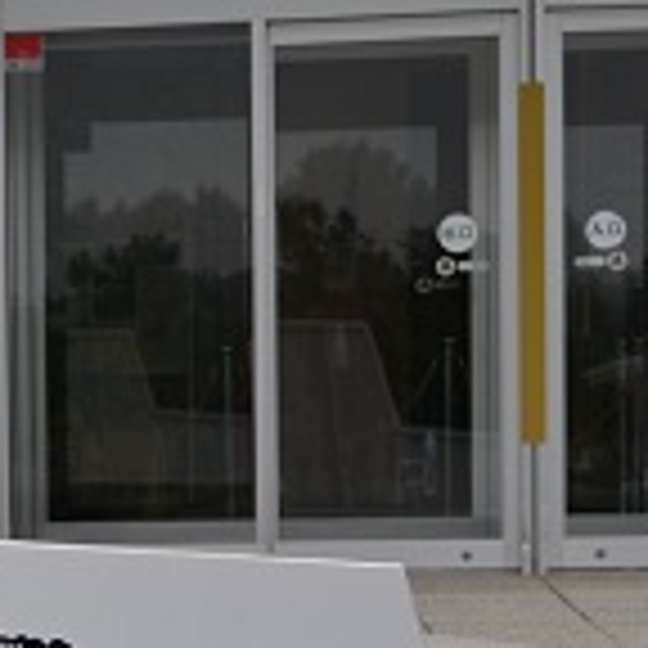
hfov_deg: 9.5
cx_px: -558
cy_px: 644
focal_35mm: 175
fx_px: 3706
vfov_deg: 9.9
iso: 100
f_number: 6.3
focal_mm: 36
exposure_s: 1/160
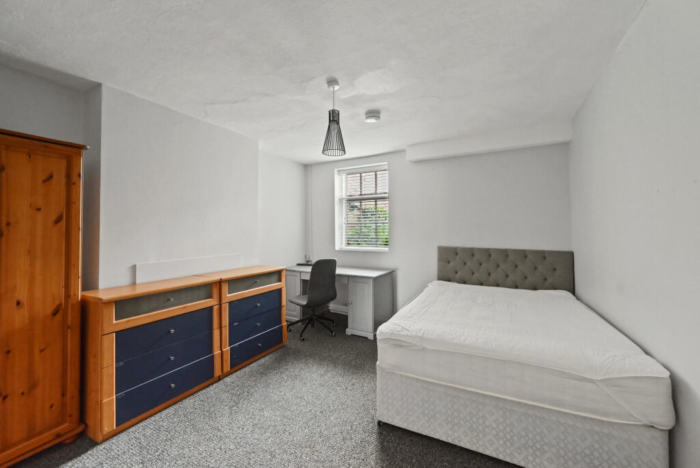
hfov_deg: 104.2
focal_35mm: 14
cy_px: 234
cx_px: 350
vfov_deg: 81.3
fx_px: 272
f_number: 7.1
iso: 6400
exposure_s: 1/5
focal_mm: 14
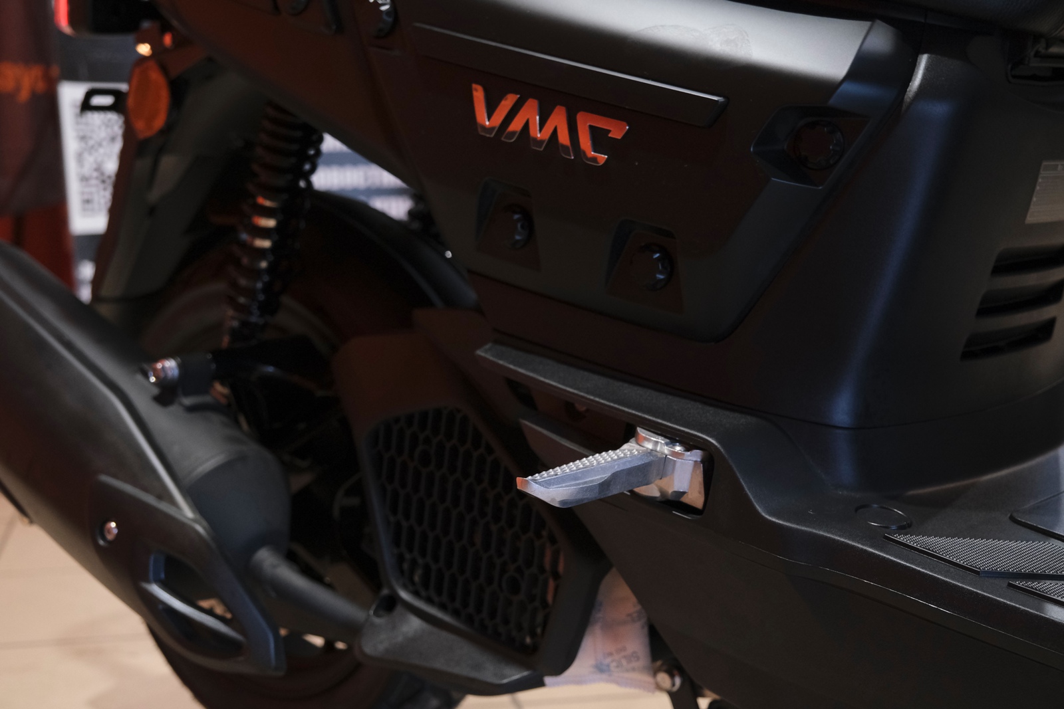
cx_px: 532
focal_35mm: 54
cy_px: 354
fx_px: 1596
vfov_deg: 25.1
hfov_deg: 36.9
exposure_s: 1/160
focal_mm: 35.8
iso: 2500
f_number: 4
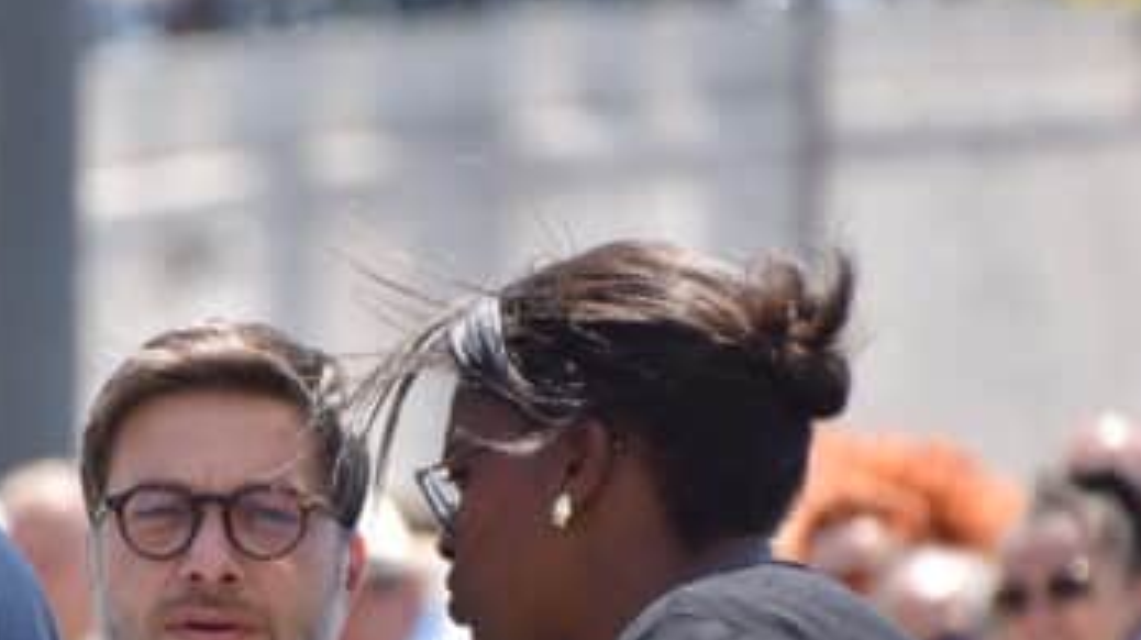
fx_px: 23097
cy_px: 538
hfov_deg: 2.8
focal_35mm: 764
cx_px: 284
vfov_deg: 1.6
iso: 320
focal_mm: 280
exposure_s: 1/500
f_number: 6.3
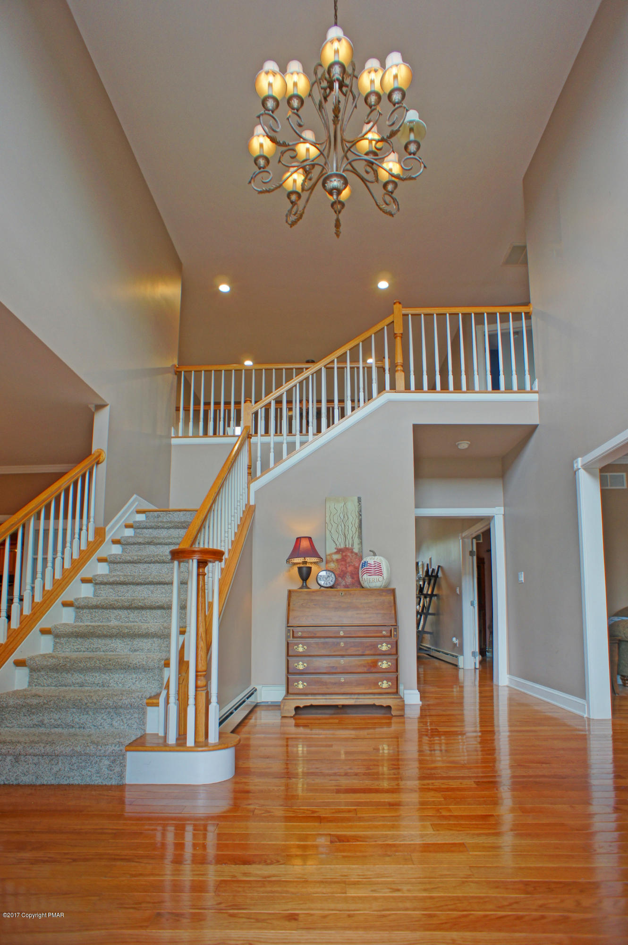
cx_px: 314
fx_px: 629
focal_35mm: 24
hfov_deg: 53.1
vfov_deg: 73.8
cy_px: 472
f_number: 3.5
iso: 200
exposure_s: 1/40
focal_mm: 16
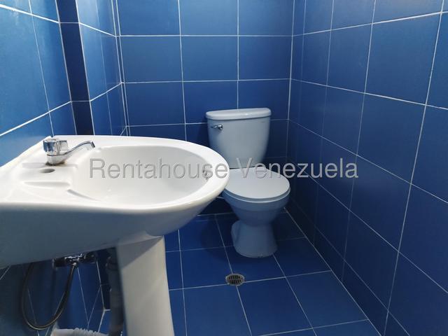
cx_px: 224
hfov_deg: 61.7
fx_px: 375
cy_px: 168
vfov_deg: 48.2
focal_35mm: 29
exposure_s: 1/33.3
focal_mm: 4.75
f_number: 1.8
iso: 645
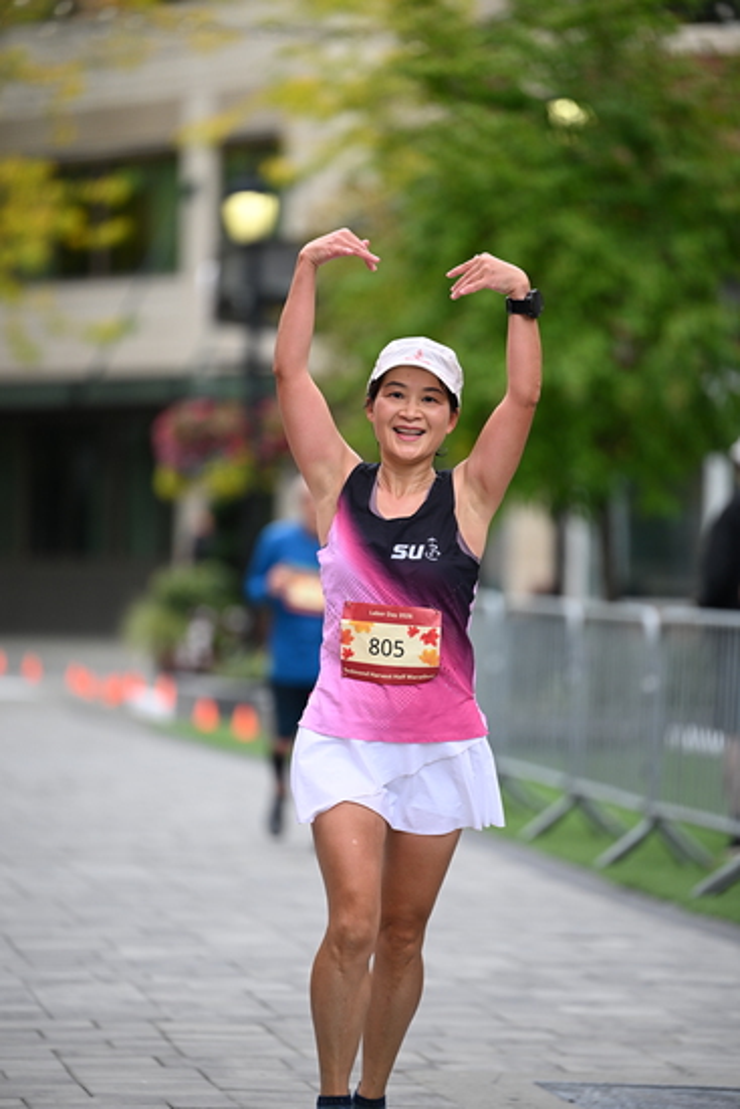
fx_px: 5854
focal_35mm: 190
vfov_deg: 10.8
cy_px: 554
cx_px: 370
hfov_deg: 7.2
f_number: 2.8
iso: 640
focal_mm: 190
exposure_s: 1/2000
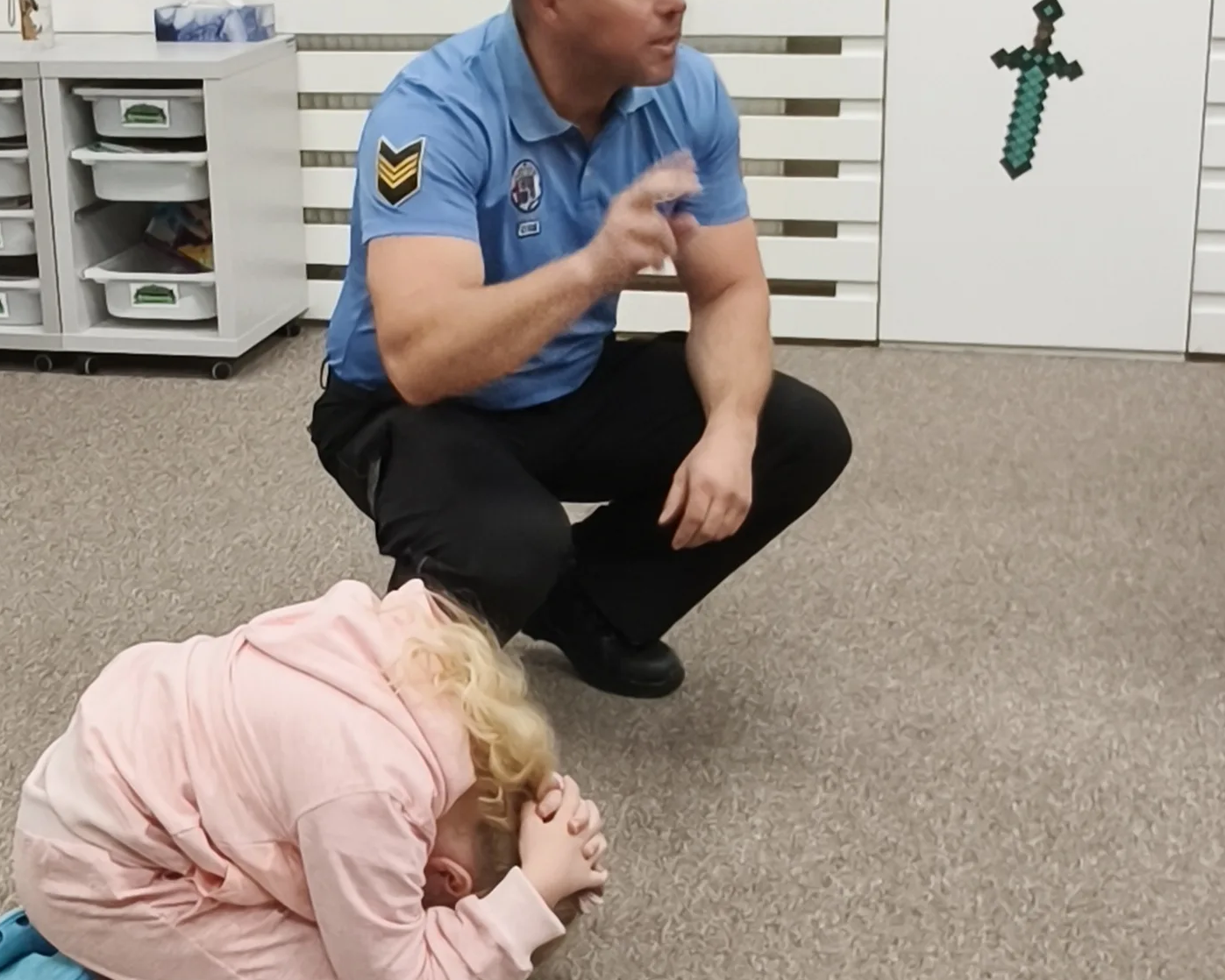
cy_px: 398
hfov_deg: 52.7
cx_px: 550
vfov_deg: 43.2
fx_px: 1233
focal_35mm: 34
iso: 125
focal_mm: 1.91
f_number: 2.2
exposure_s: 1/50
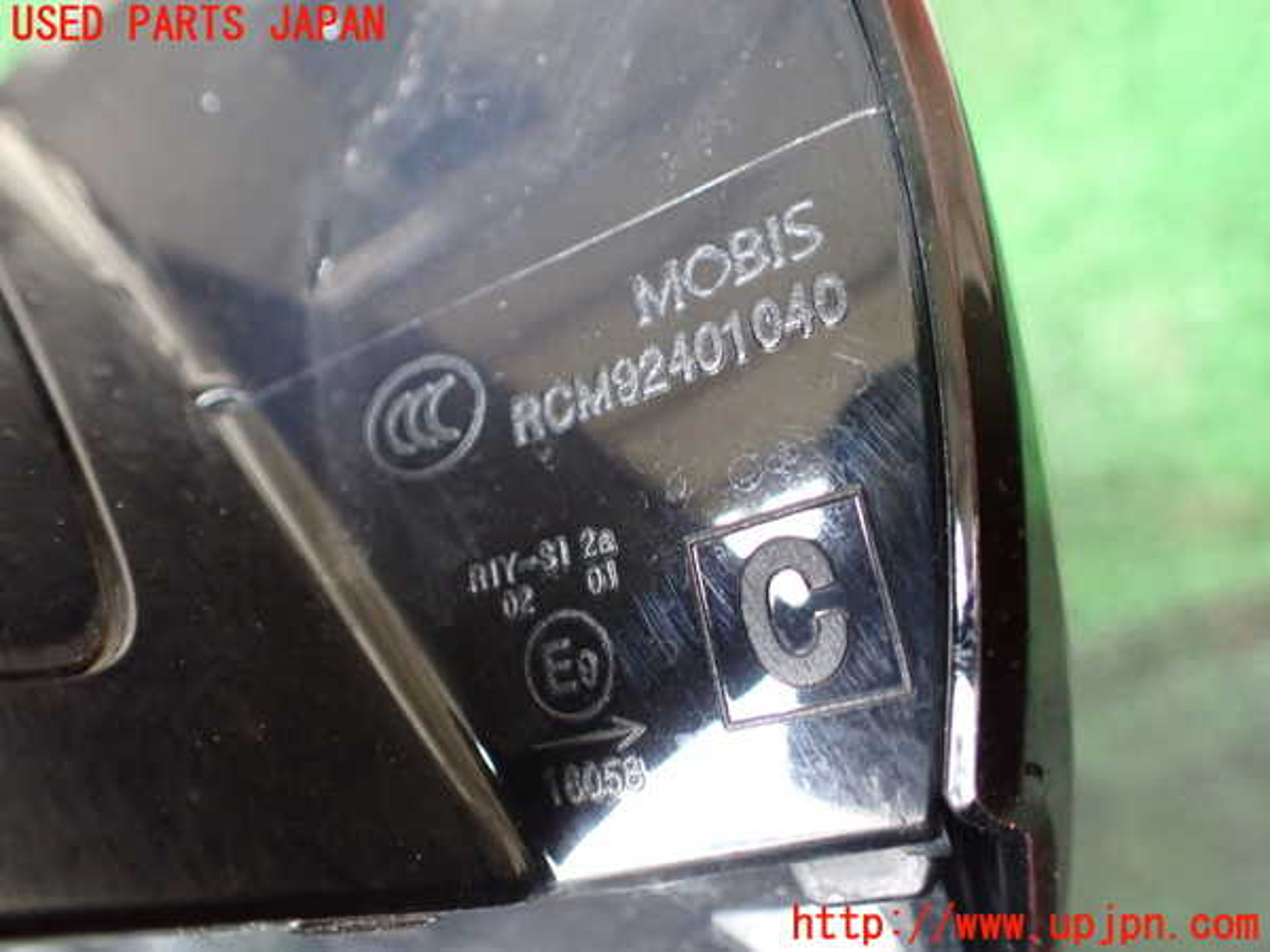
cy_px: 476
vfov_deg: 46.8
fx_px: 1101
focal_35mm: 30
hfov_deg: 60.0
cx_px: 635
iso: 800
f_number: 2.3
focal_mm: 5.4
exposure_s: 1/30
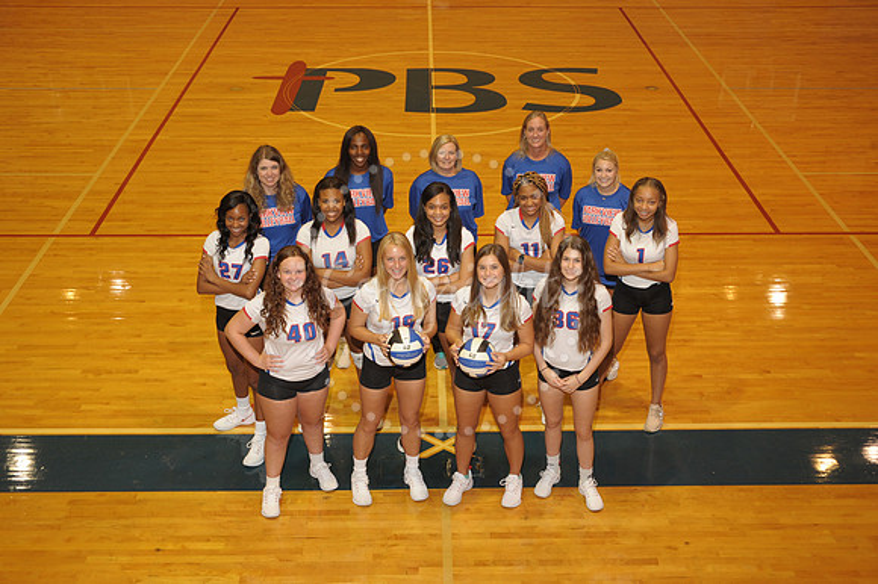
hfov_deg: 41.1
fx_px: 1170
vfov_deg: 28.0
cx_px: 439
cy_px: 292
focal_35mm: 48
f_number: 5.6
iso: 800
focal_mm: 48
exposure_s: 1/60
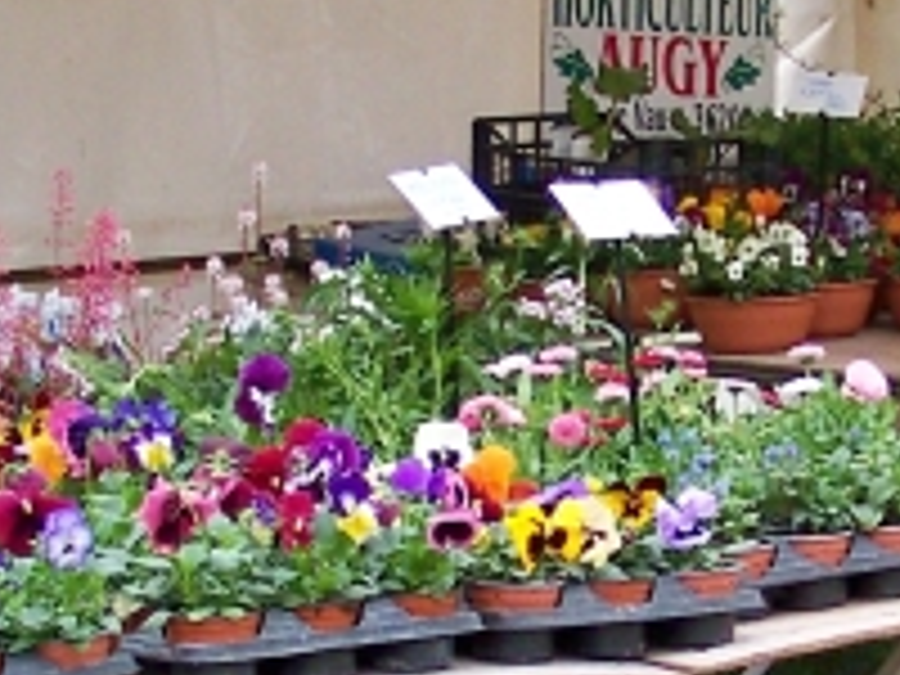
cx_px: 526
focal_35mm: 169
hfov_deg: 11.7
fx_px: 4394
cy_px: 598
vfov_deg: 8.8
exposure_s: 1/200
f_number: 2.8
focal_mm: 5.85
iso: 125
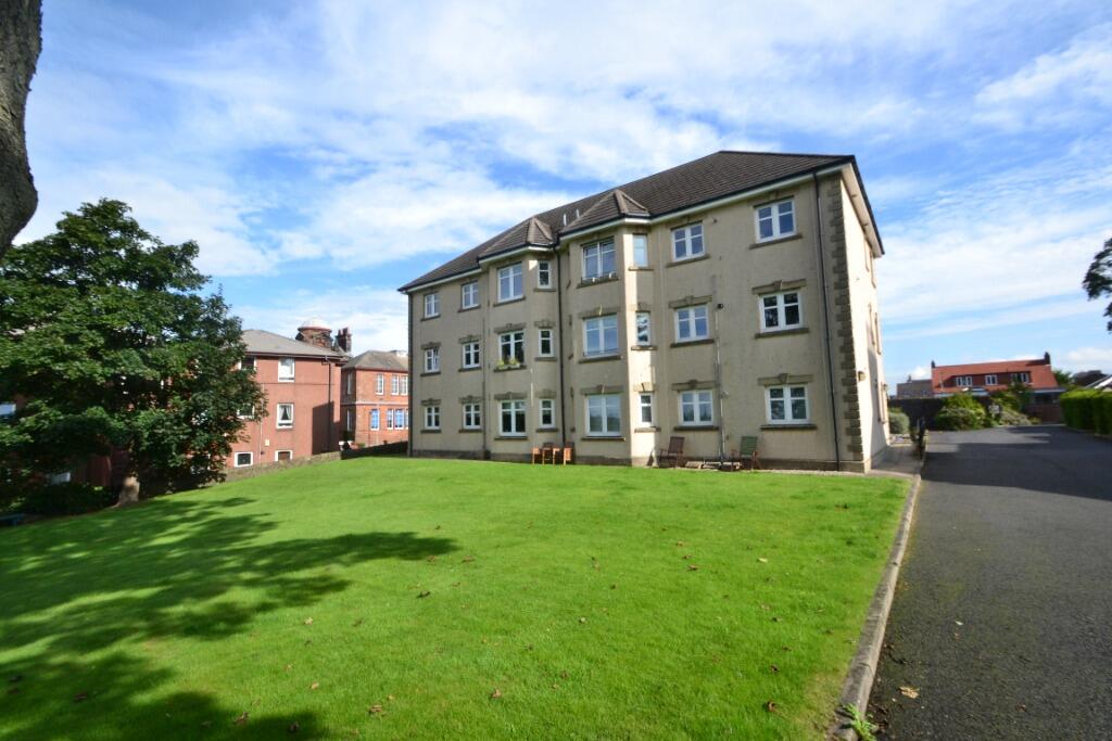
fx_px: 463
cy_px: 370
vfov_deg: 77.3
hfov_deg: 100.4
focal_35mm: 15
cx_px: 556
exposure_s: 1/250
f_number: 10
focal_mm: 10
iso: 400
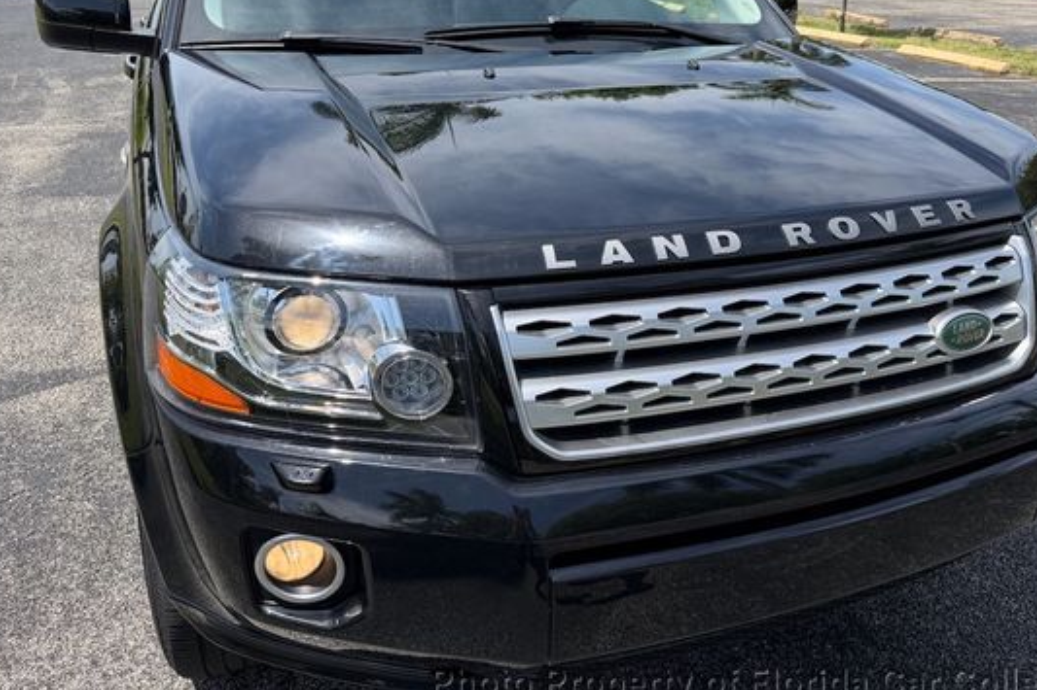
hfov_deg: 61.8
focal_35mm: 30
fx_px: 864
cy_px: 257
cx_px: 564
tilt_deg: -22.2
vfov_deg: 43.2
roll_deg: -1.8
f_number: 1.78
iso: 80
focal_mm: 6.76
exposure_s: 1/2907
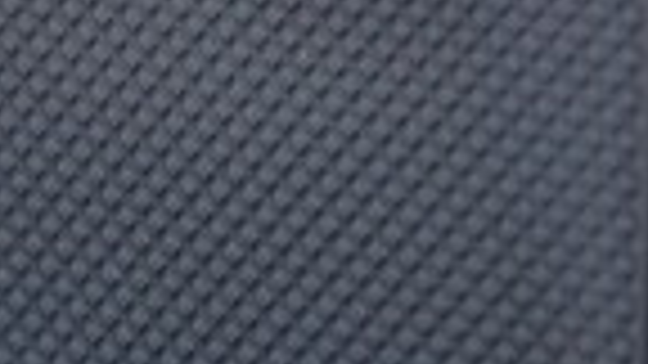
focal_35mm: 1572
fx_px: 27011
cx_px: 117
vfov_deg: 0.8
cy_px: 166
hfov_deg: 1.4
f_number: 6.3
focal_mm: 200
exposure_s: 1/60
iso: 200
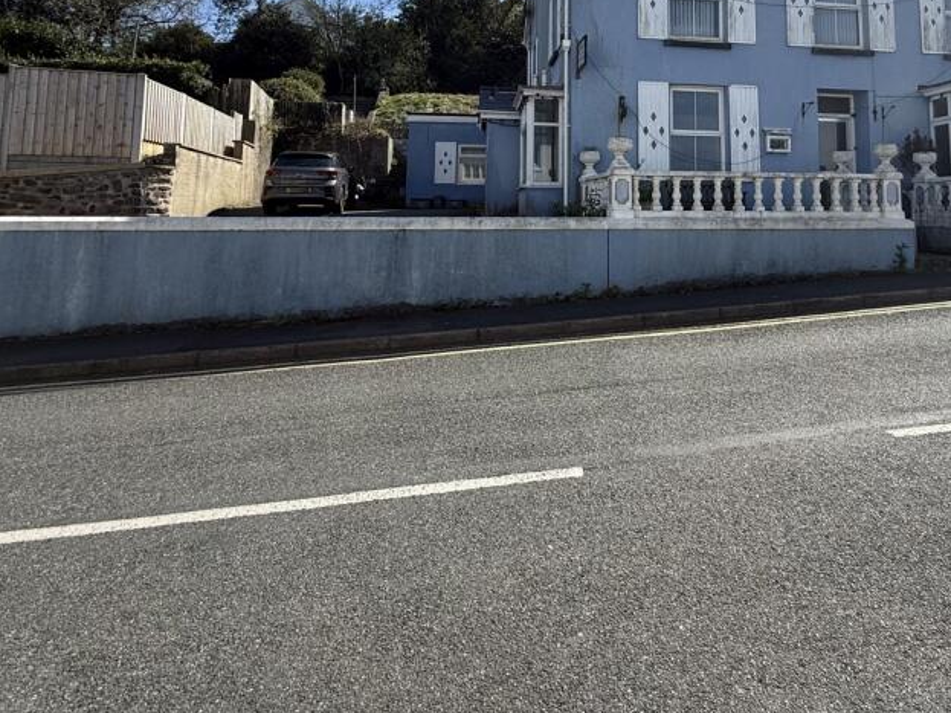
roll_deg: -0.3
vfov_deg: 55.1
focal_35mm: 23
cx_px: 585
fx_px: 632
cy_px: 151
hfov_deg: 72.9
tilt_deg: +5.9
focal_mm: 2.22
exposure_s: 1/1795
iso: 50
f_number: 2.2
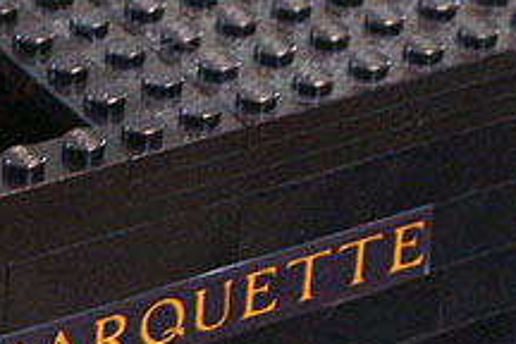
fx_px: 3182
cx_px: -139
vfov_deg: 6.2
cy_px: 287
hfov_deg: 9.1
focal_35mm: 222
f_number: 5.6
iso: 800
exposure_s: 1/8
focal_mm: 40
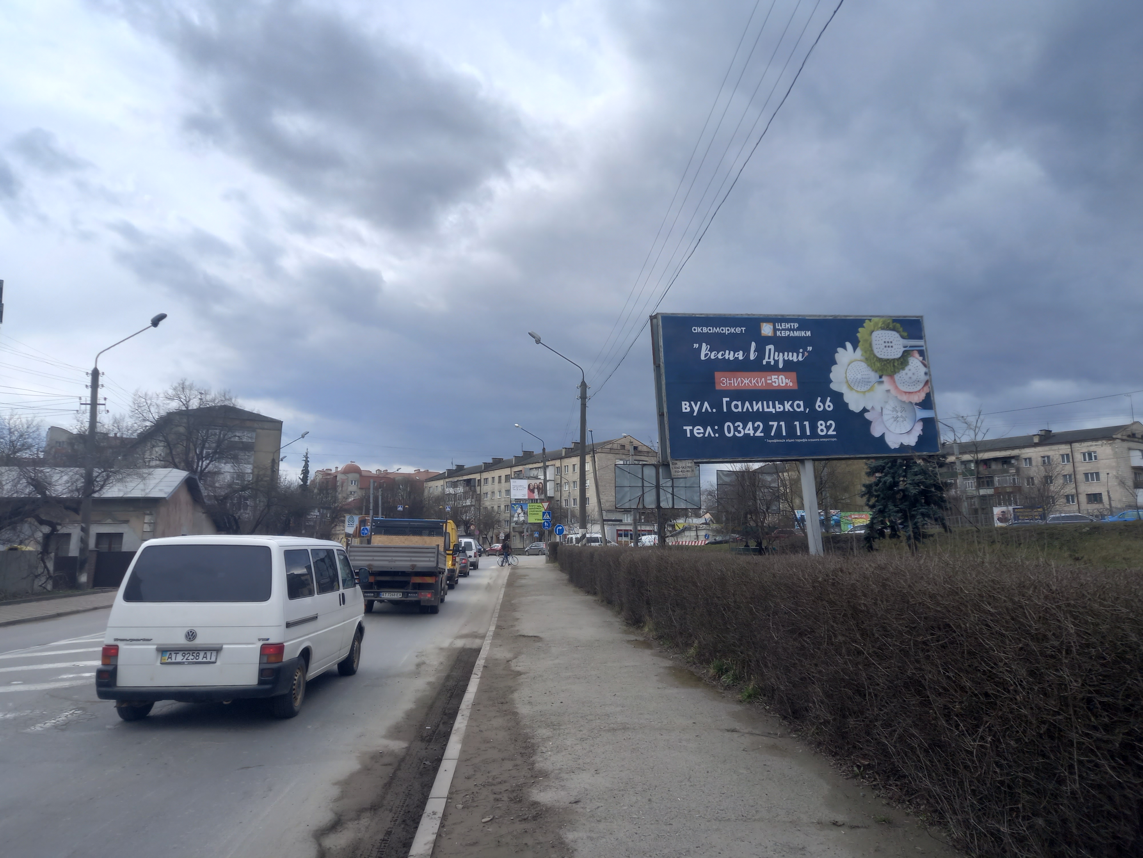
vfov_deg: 54.9
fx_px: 825
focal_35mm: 25
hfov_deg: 69.4
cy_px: 429
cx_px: 572
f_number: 2
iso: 25
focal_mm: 4.6
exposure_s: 1/575
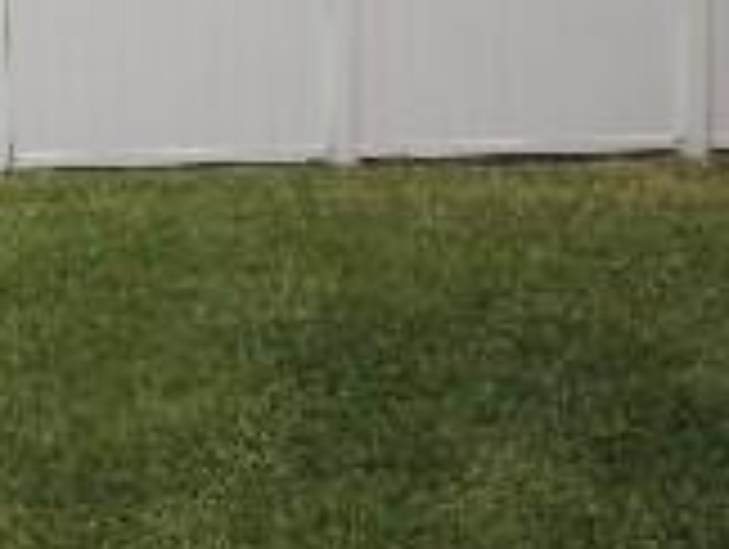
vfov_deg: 11.4
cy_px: 144
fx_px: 2742
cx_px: -270
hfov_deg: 14.4
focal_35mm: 130
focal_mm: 5.8
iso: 100
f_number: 3.2
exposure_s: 1/800
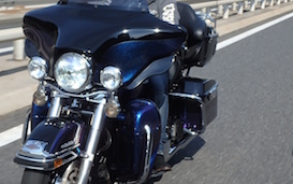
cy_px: 24
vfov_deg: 17.0
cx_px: 112
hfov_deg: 27.0
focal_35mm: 76
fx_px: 607
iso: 125
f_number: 5.2
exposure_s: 1/500
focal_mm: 7.5
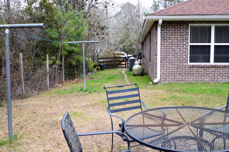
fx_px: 229
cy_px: 76
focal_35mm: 36
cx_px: 114
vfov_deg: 36.9
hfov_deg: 53.1
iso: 800
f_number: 5.6
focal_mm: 24
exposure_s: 1/250
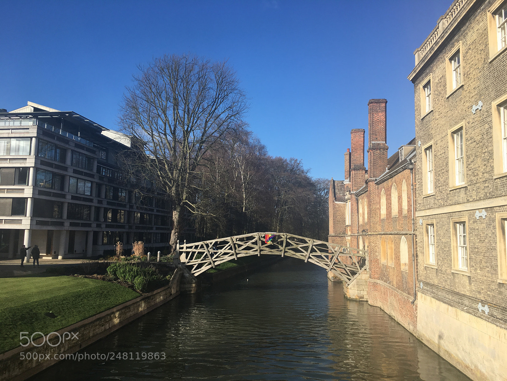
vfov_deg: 48.2
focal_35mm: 29
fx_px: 425
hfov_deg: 61.7
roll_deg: -1.1
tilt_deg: +5.2
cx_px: 254
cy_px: 190
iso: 25
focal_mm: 4.15
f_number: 2.2
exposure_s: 1/1282
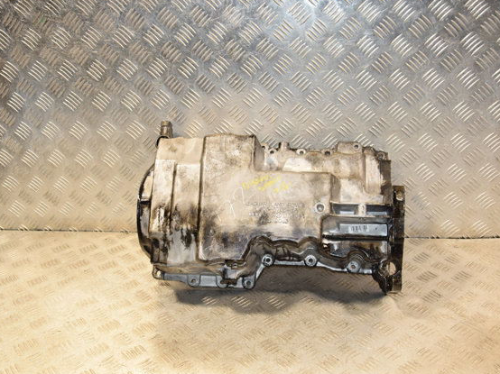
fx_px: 578
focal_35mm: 40
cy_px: 186
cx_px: 235
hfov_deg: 46.8
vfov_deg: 35.9
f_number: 5.6
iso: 800
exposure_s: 1/200
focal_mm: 24
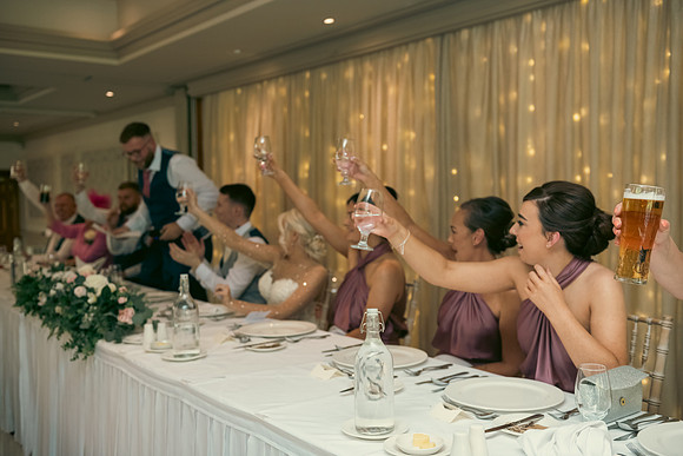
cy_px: 228
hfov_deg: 50.7
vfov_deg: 35.1
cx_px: 342
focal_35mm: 38
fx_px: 721
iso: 800
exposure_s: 1/160
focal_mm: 38
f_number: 3.5
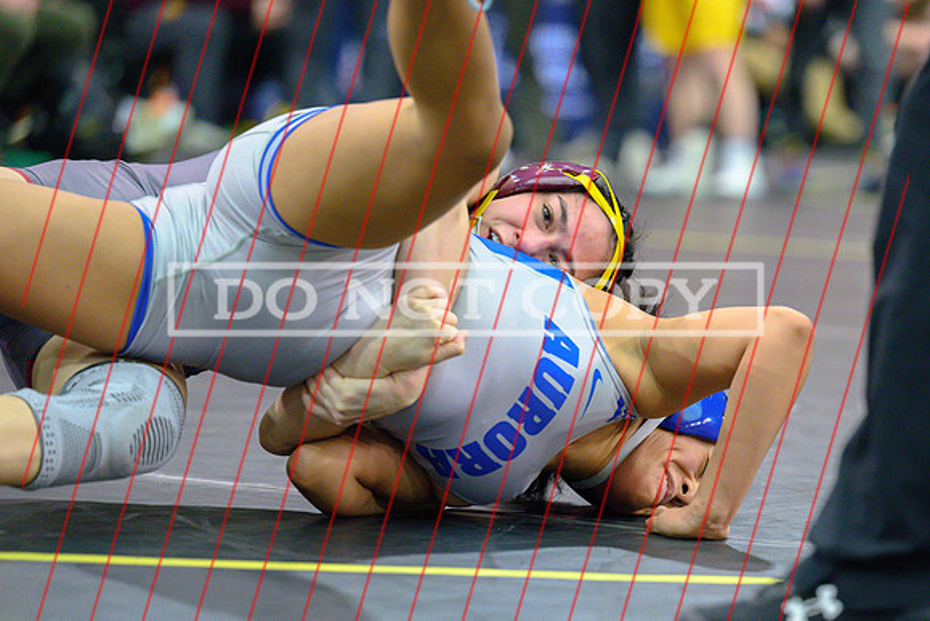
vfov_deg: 7.7
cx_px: 570
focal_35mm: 179
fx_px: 4625
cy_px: 390
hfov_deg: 11.5
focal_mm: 140
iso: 5600
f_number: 3.2
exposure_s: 1/800
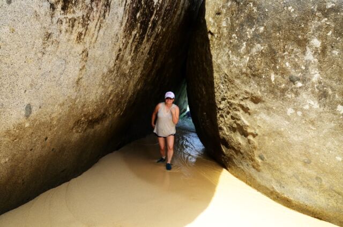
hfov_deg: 67.5
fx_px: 257
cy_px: 114
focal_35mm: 27
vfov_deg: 47.7
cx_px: 172
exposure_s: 1/80
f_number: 14
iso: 200
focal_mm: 18
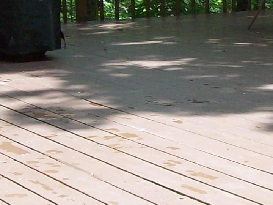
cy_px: 101
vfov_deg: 9.9
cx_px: 339
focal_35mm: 150
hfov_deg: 12.8
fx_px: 1183
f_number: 2.7
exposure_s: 1/332
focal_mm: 6
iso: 80
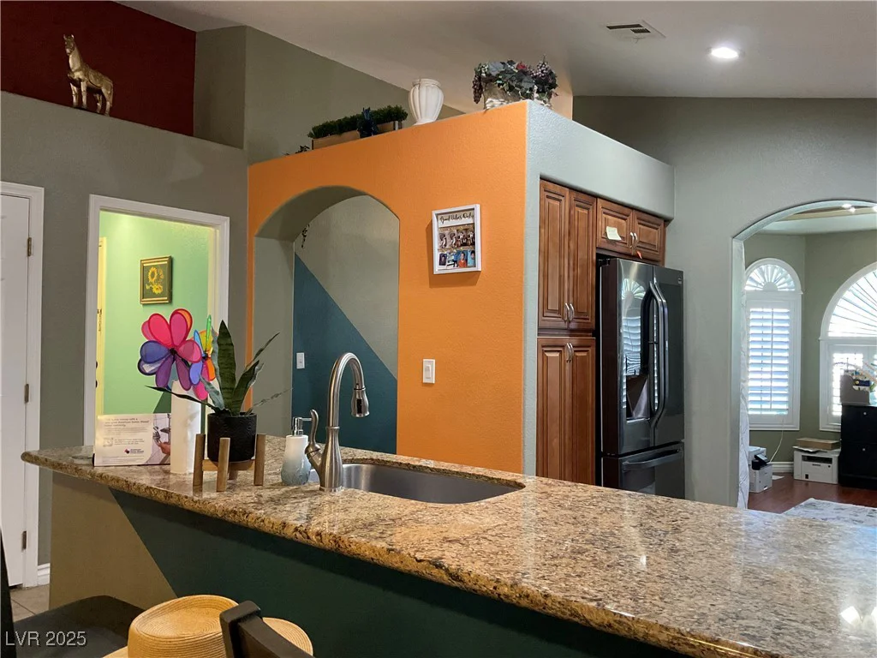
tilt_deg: +0.3
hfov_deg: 61.7
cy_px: 329
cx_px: 438
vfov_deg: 48.2
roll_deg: -1.0
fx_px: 735
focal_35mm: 29
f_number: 1.8
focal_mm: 3
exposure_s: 1/60
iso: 250
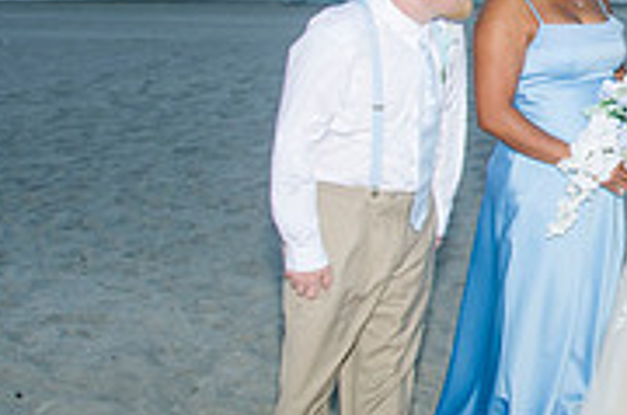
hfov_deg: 21.8
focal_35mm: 87
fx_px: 1511
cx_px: 735
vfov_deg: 15.5
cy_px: 56
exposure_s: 1/100
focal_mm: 18
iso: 100
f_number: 5.6
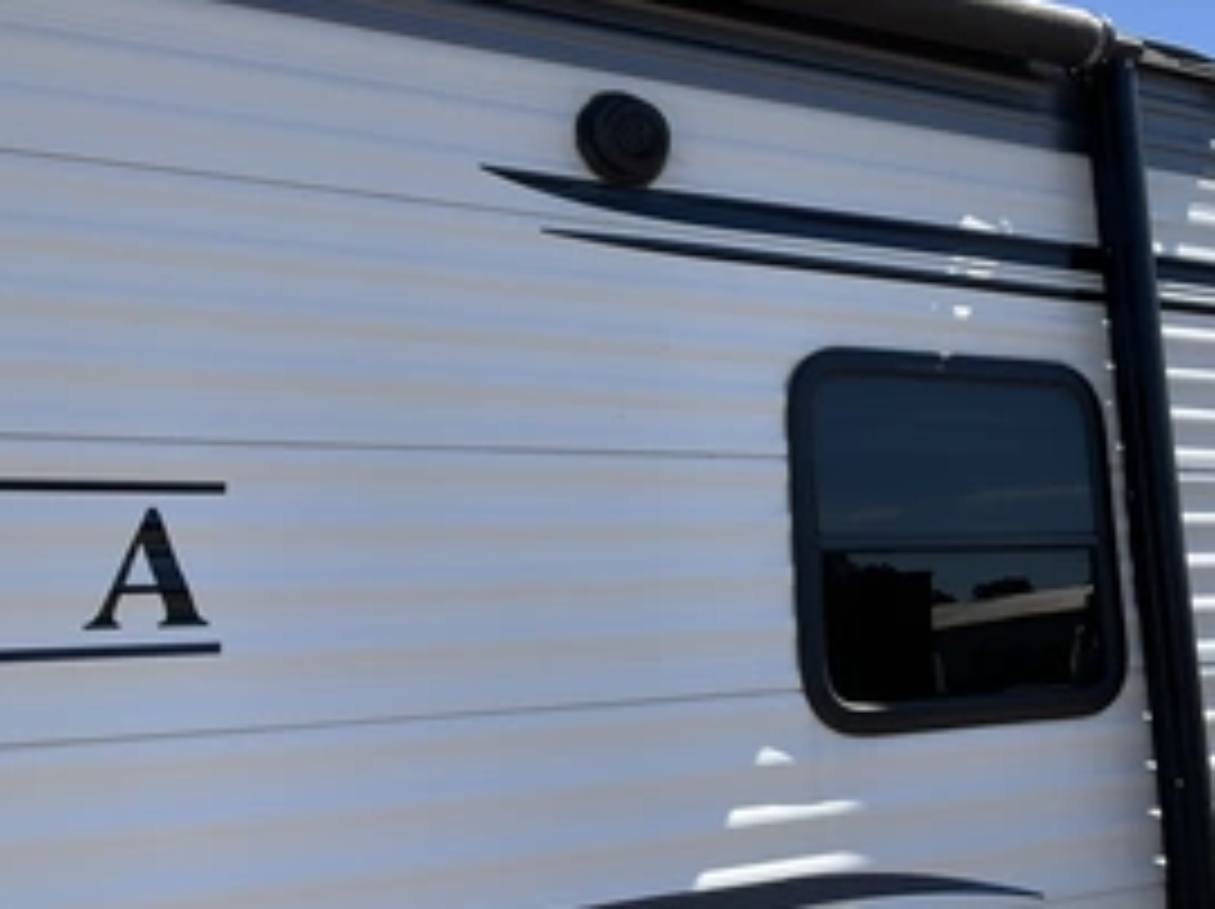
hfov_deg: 42.7
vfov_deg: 33.3
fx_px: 1508
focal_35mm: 43
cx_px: 896
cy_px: 324
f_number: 1.8
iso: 25
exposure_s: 1/1451
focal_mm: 3
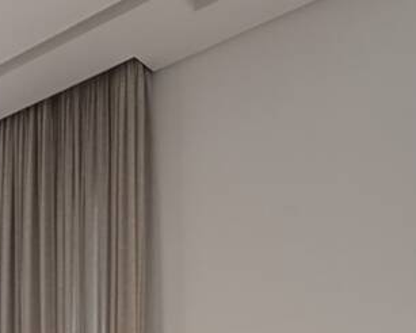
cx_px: -85
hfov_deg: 26.3
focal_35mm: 64
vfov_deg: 18.6
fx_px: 788
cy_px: 601
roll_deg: +1.1
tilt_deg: -5.5
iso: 160
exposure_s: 1/120
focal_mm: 2.22
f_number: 2.2
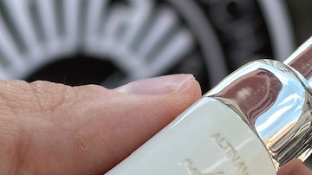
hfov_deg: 11.5
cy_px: 151
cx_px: 247
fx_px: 1538
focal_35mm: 186
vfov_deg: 6.5
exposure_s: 1/1289
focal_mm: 6.86
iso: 64
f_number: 1.78
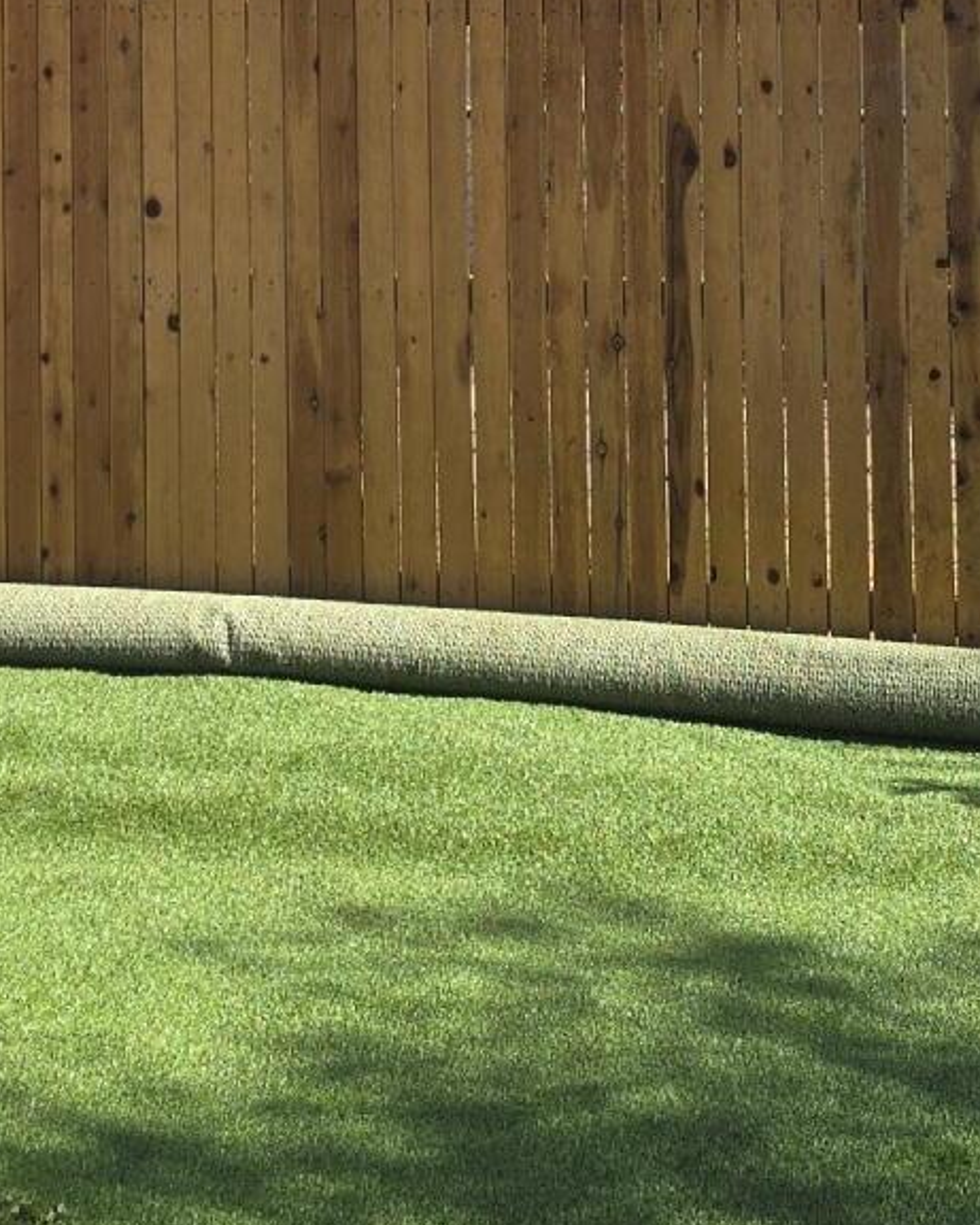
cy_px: -4
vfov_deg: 23.4
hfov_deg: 19.7
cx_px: 500
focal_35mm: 78
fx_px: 2827
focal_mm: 6.3
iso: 12
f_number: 1.7
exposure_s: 1/563
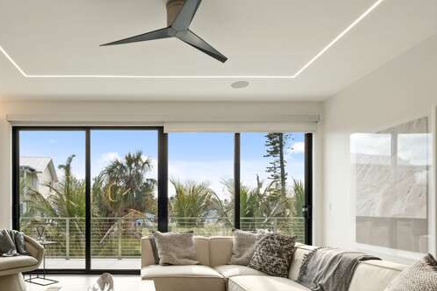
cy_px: 194
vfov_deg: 54.0
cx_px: 155
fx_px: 279
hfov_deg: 74.3
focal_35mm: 23
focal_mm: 10
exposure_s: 1/30
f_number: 6.4
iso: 320
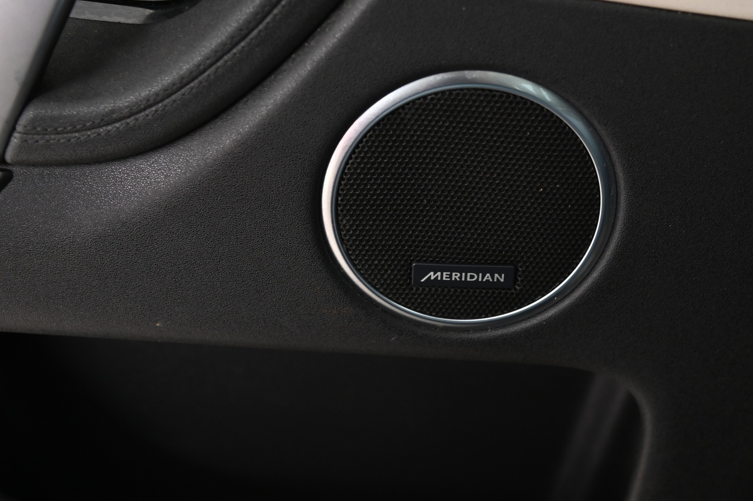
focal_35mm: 45
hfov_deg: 43.6
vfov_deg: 29.8
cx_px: 412
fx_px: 941
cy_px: 236
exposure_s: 1/15
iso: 2000
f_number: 4
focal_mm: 38
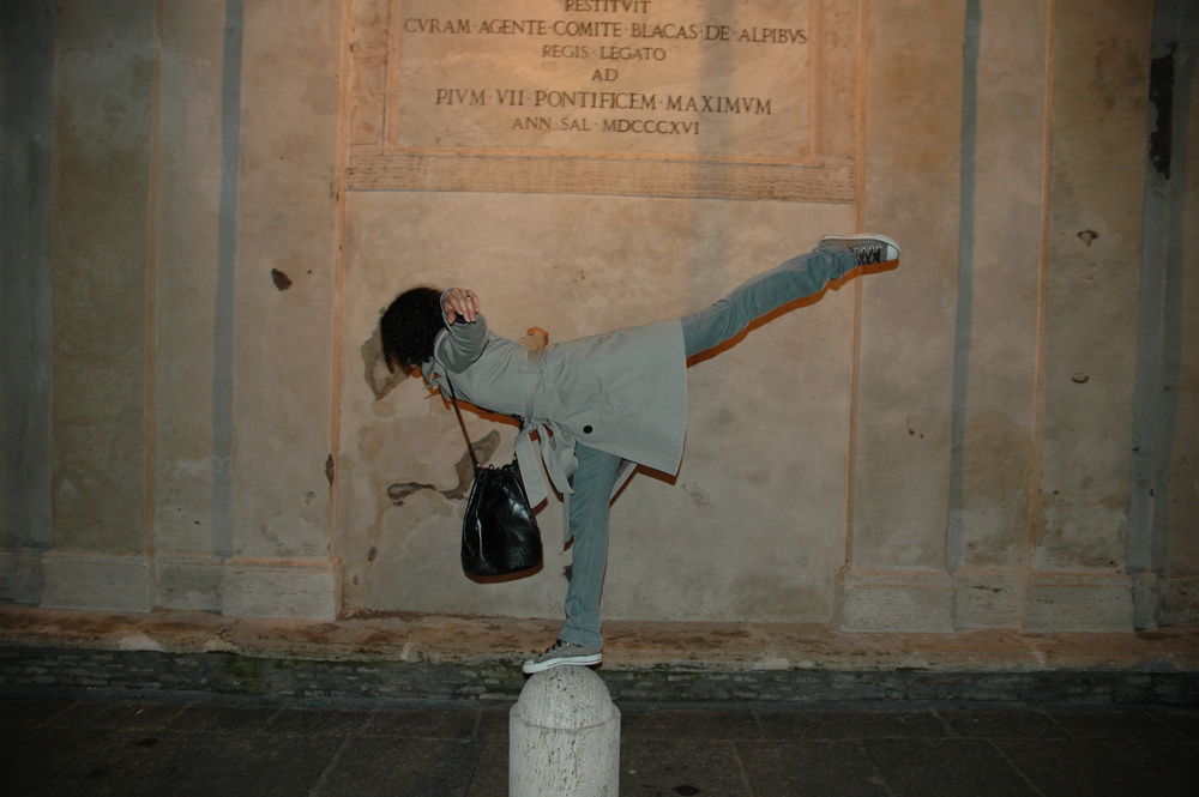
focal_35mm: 27
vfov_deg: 47.9
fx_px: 898
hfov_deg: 67.4
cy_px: 398
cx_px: 600
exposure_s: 1/60
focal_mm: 18
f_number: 3.5
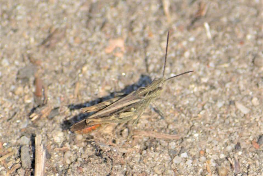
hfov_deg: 4.6
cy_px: 88
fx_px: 3288
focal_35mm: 450
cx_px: 132
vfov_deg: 3.1
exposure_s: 1/200
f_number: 8
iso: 100
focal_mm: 300
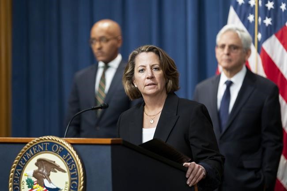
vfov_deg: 8.1
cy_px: 96
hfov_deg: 12.1
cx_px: 144
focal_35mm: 170
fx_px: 1355
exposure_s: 1/200
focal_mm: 170
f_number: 2.8
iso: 3200
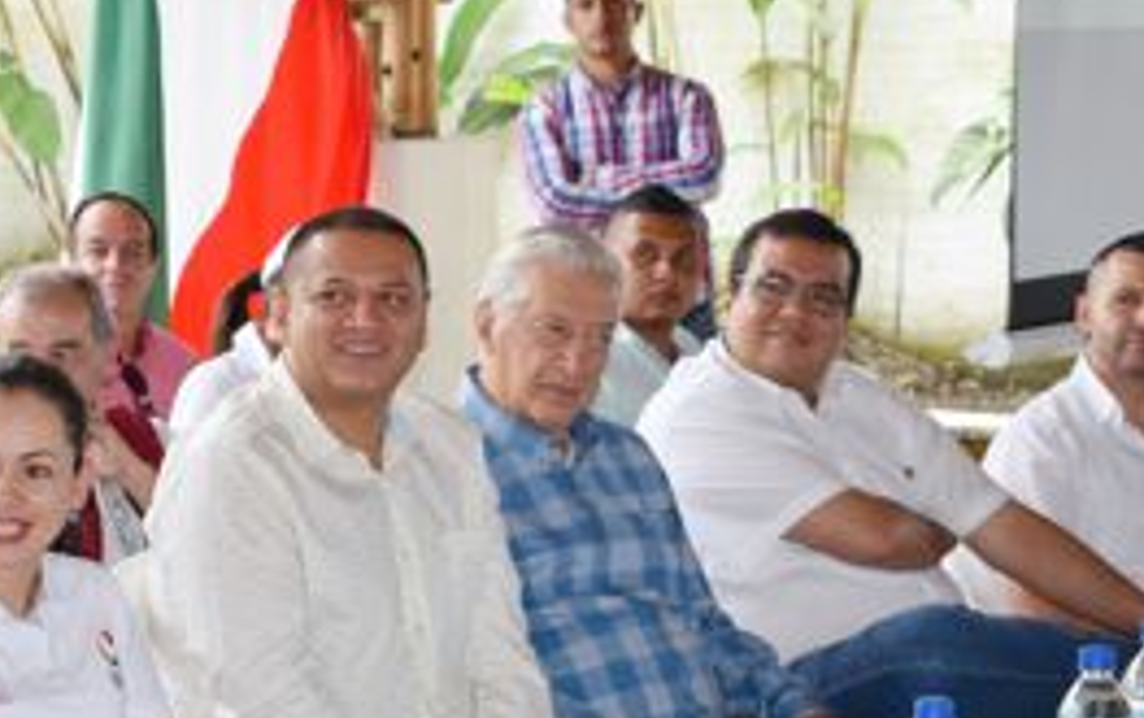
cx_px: 196
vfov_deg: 11.3
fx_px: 3620
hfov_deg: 17.8
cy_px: 416
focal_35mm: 116
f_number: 5.6
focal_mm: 40
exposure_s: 1/125
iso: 160
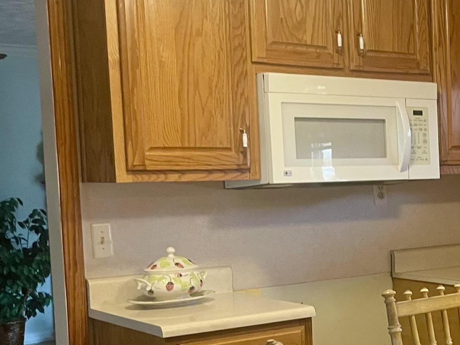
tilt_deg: -4.6
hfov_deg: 25.3
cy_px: 249
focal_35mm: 70
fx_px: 930
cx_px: 537
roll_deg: +0.9
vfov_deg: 20.9
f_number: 1.6
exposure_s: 1/60
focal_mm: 4.2
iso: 160
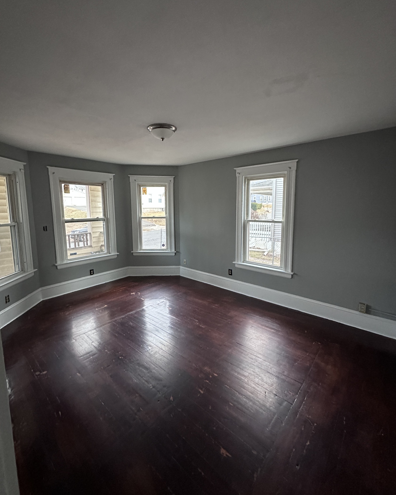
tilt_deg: -6.3
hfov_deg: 84.0
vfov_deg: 96.7
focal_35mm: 15
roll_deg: -1.0
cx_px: 196
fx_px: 220
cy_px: 231
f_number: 2.2
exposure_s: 1/60
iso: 500
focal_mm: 2.22
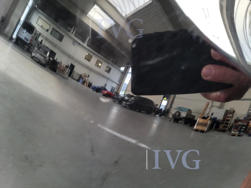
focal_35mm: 26
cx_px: 126
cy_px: 94
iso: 500
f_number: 1.8
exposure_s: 1/25
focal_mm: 5.4
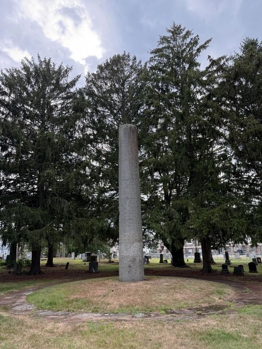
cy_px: 174
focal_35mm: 24
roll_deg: +1.8
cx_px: 131
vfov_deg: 71.6
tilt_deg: +17.6
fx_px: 242
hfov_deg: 56.8
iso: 100
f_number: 1.78
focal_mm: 6.76
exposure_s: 1/660
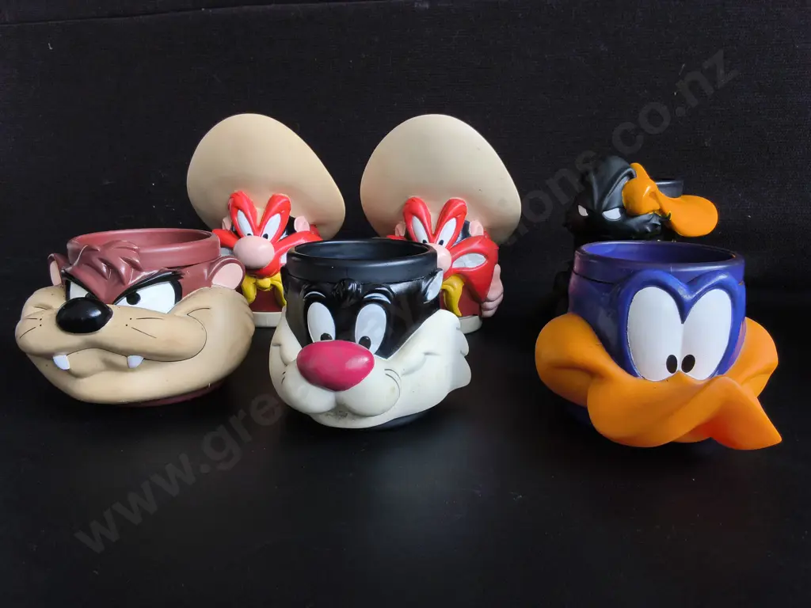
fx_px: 633
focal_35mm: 27
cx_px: 406
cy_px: 304
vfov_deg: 51.4
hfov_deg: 65.3
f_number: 2
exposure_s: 1/100
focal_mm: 2.87
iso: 80
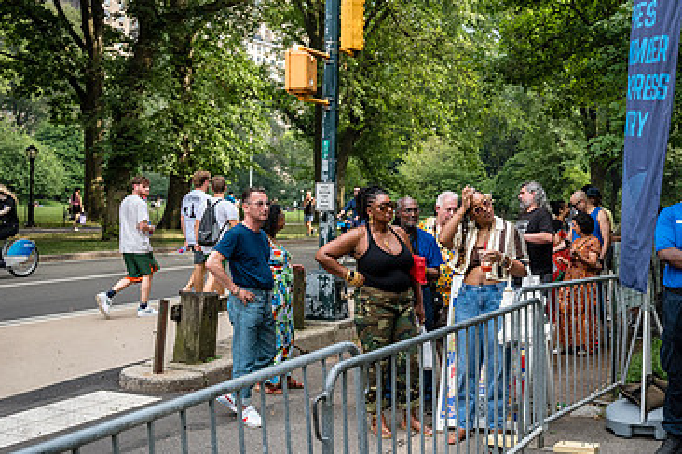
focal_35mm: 46
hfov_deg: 41.4
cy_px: 224
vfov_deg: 29.2
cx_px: 516
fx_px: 871
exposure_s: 1/500
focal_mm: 29
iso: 1000
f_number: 4.5
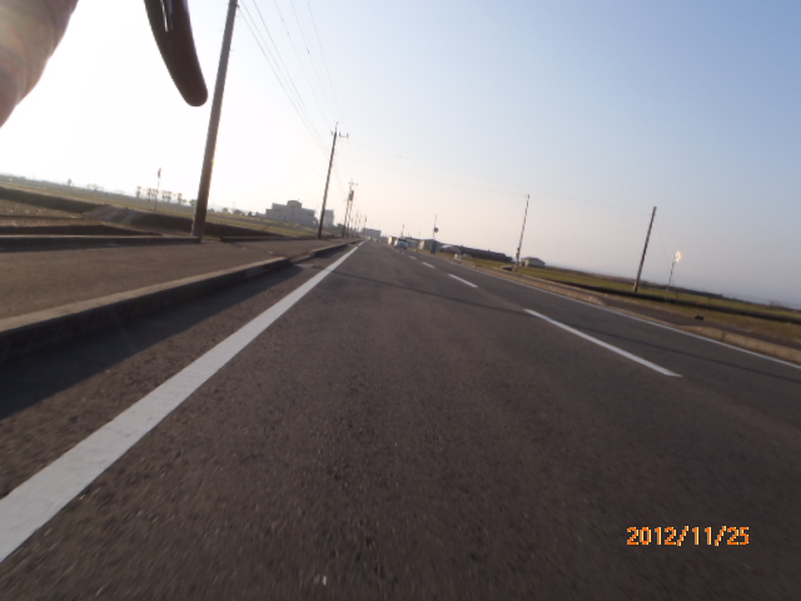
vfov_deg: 49.7
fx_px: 648
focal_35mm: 28
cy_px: 300
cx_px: 400
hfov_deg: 63.4
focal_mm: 5
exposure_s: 1/320
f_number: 5.6
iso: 64
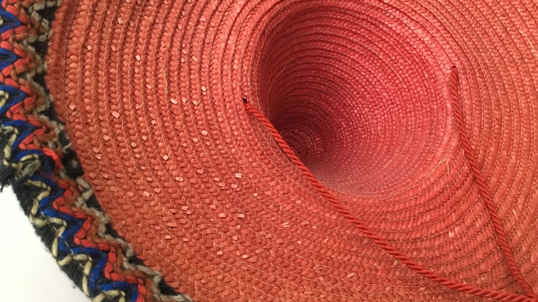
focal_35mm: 34
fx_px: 485
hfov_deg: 58.0
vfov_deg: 34.6
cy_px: 131
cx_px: 270
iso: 200
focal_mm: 3.3
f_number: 2.4
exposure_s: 1/33
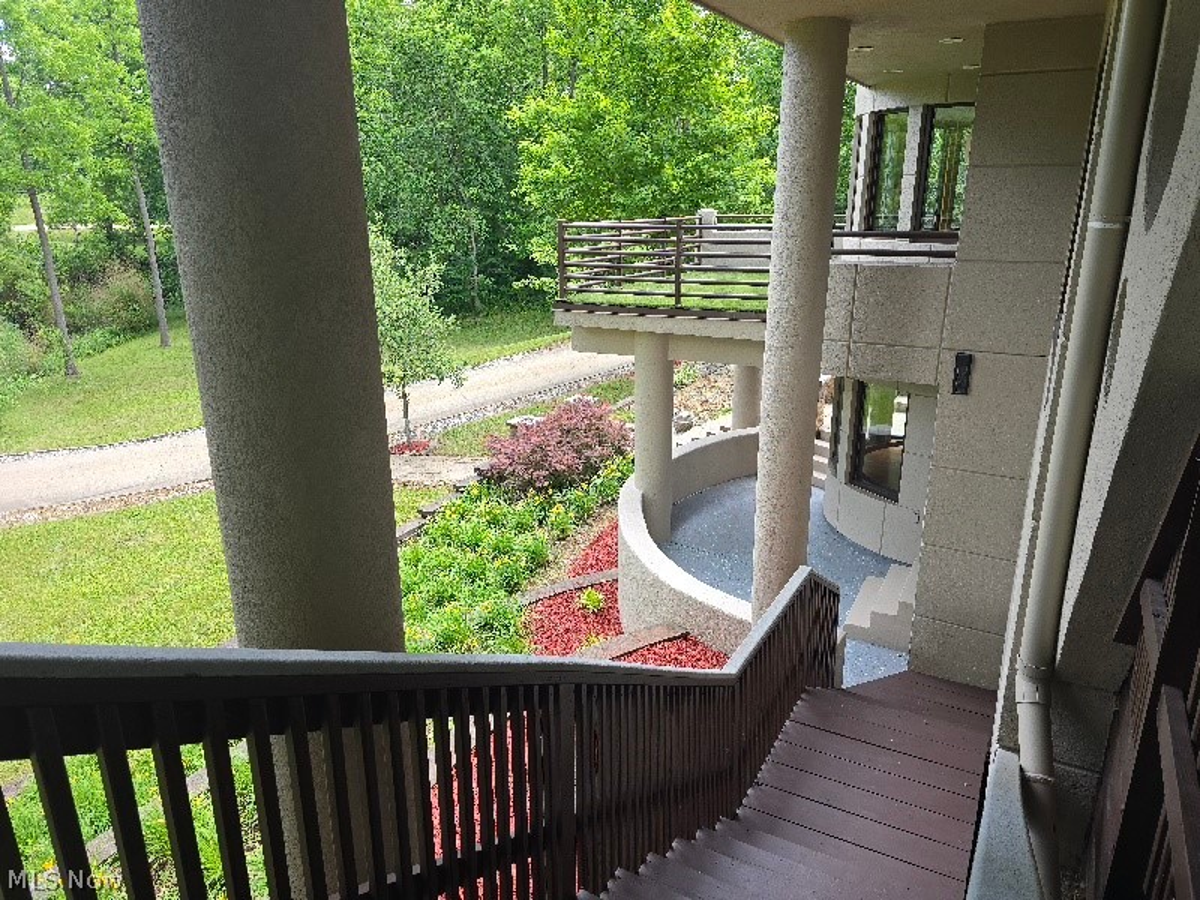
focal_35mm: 23
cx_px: 600
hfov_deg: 73.9
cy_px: 450
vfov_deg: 58.9
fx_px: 797
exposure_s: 1/182
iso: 50
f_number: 1.7
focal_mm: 6.3
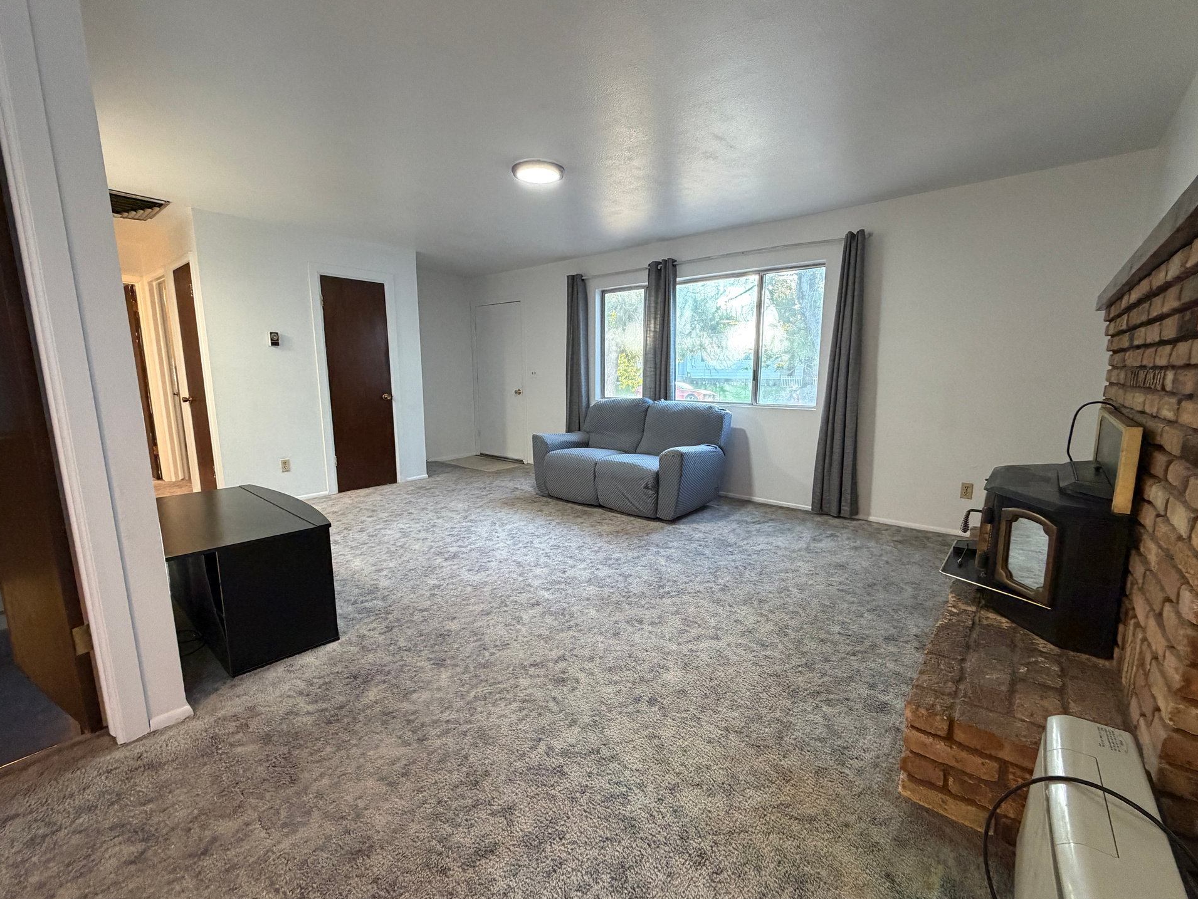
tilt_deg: -9.3
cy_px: 456
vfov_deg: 81.8
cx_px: 597
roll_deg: -0.3
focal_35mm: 15
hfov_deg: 98.2
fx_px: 519
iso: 320
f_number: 2.2
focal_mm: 2.22
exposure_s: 1/60
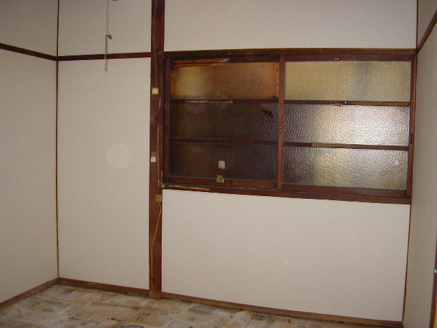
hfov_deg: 49.0
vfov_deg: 37.7
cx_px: 218
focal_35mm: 38
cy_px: 164
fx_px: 480
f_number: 2.9
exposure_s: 1/30
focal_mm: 5.8
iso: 100
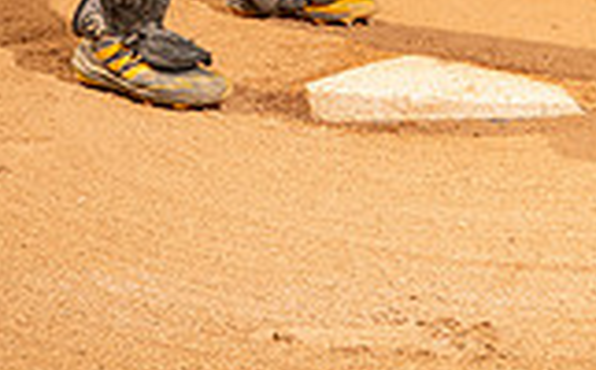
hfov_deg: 20.8
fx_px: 1621
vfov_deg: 11.5
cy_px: -422
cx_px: 218
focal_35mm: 100
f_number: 5.6
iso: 100
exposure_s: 1/250
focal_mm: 35
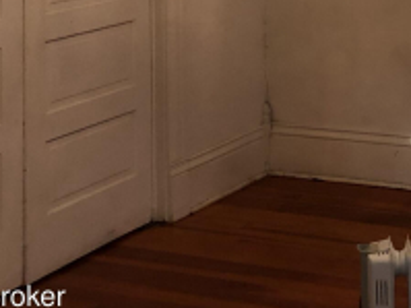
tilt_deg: +0.5
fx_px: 1115
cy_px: -174
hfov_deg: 19.7
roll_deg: +0.3
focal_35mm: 94
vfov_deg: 14.5
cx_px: 482
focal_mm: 3.99
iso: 100
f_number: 1.8
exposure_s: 1/13
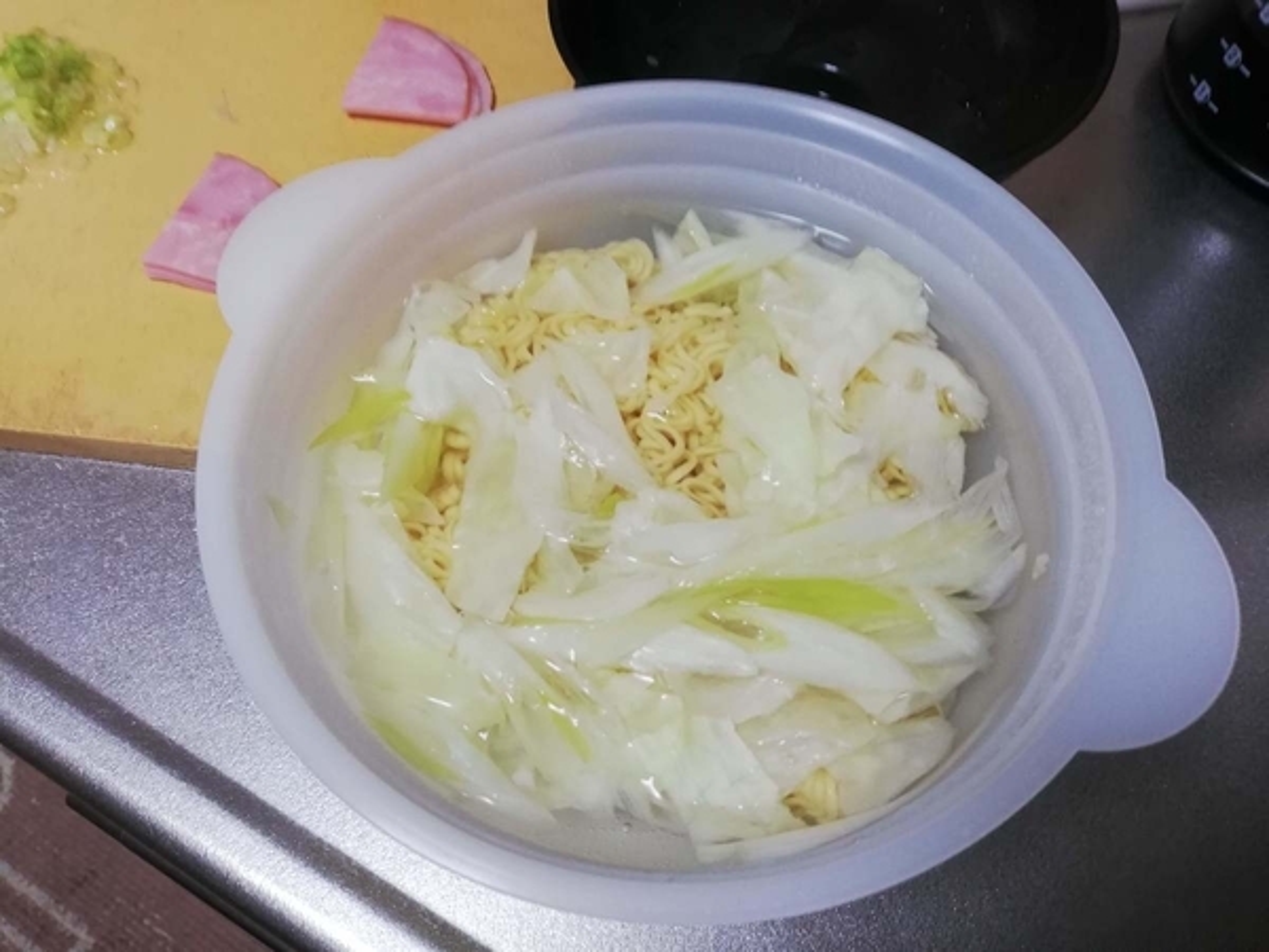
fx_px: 953
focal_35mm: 26
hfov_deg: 67.3
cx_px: 634
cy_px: 476
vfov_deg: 53.1
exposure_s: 1/30
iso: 200
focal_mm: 3.81
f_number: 2.2
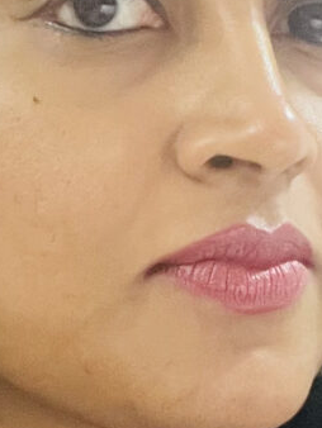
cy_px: 457
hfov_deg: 10.4
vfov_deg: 13.6
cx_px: 104
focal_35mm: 142
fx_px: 1759
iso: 400
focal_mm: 2.71
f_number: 2.2
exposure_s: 1/25
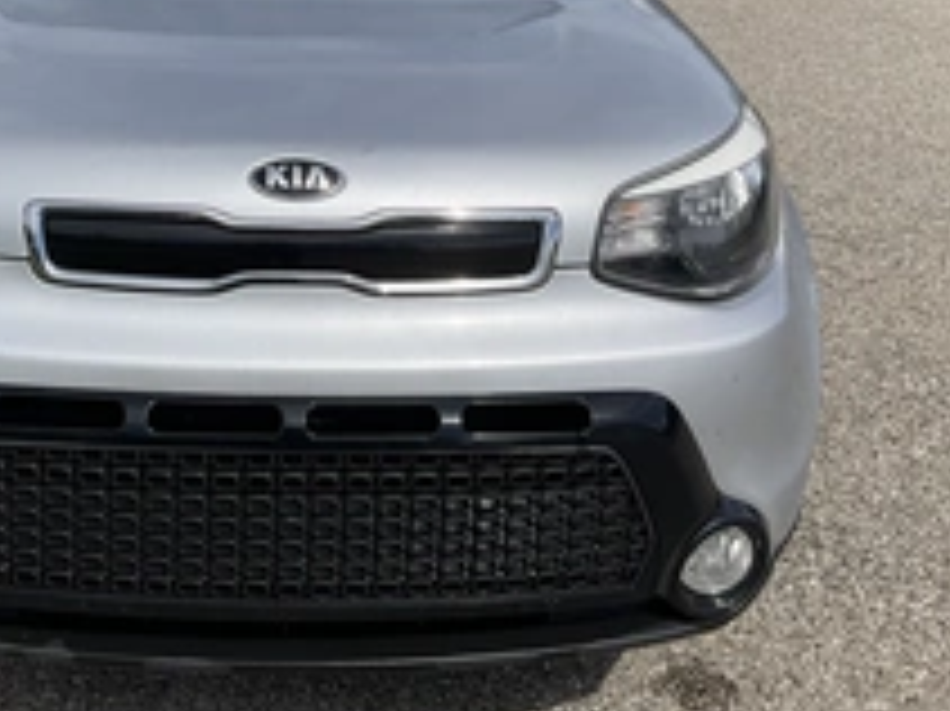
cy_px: 148
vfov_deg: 26.1
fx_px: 1509
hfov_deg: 34.4
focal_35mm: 55
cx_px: 270
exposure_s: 1/2427
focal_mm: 3
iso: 25
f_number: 1.8
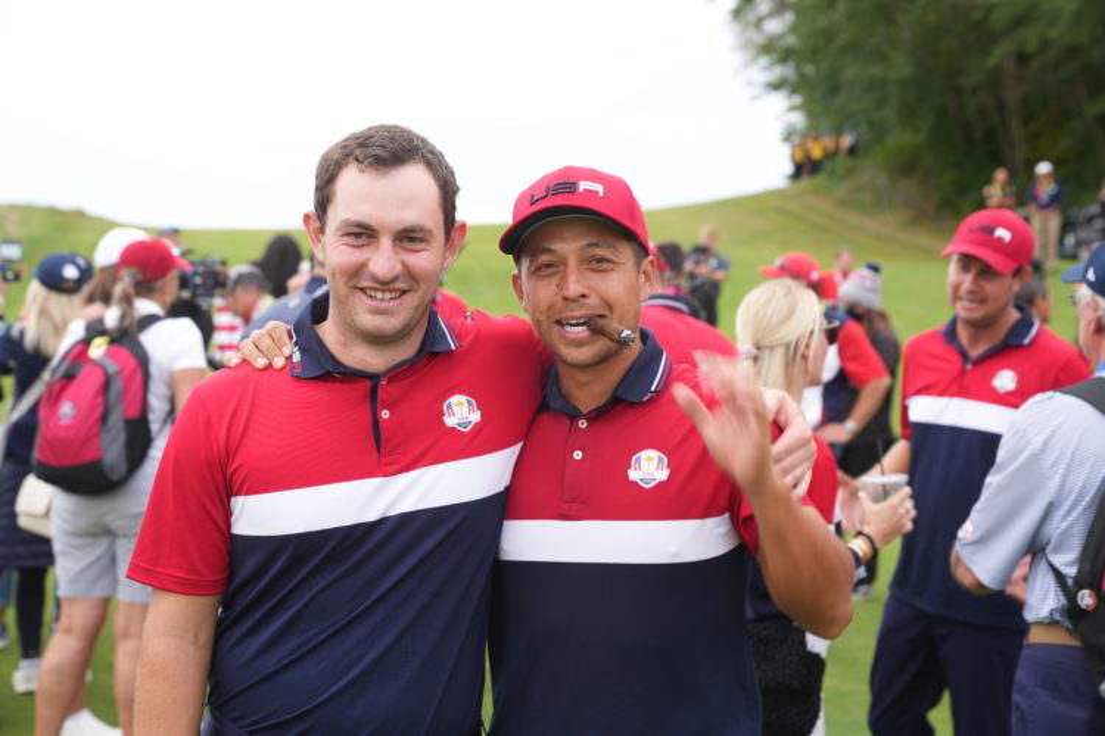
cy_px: 368
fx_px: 1627
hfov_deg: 37.5
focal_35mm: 53
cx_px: 552
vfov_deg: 25.5
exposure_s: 1/80
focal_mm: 53
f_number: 4
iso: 200
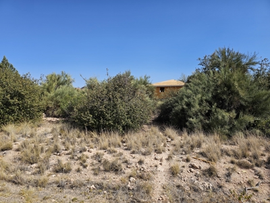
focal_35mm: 23
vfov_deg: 58.9
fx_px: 179
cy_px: 102
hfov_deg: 73.9
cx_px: 135
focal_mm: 6.3
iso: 10
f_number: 1.7
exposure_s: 1/989
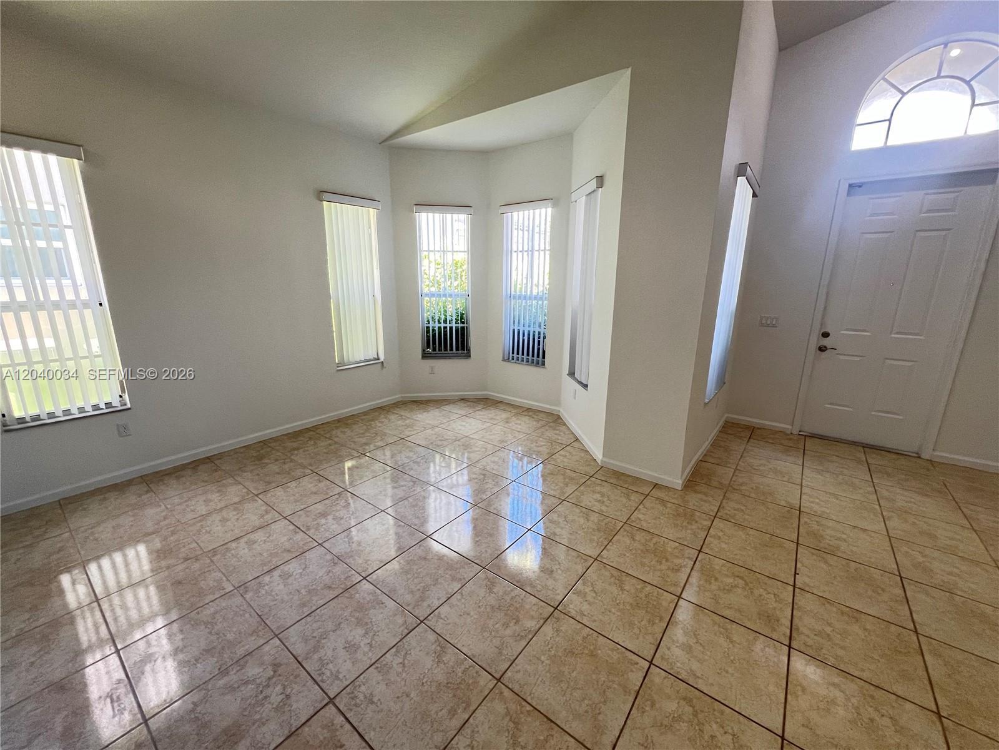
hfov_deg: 106.2
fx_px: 375
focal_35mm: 13
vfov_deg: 89.9
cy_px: 375
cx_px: 500
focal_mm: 1.57
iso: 250
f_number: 1.8
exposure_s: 1/70
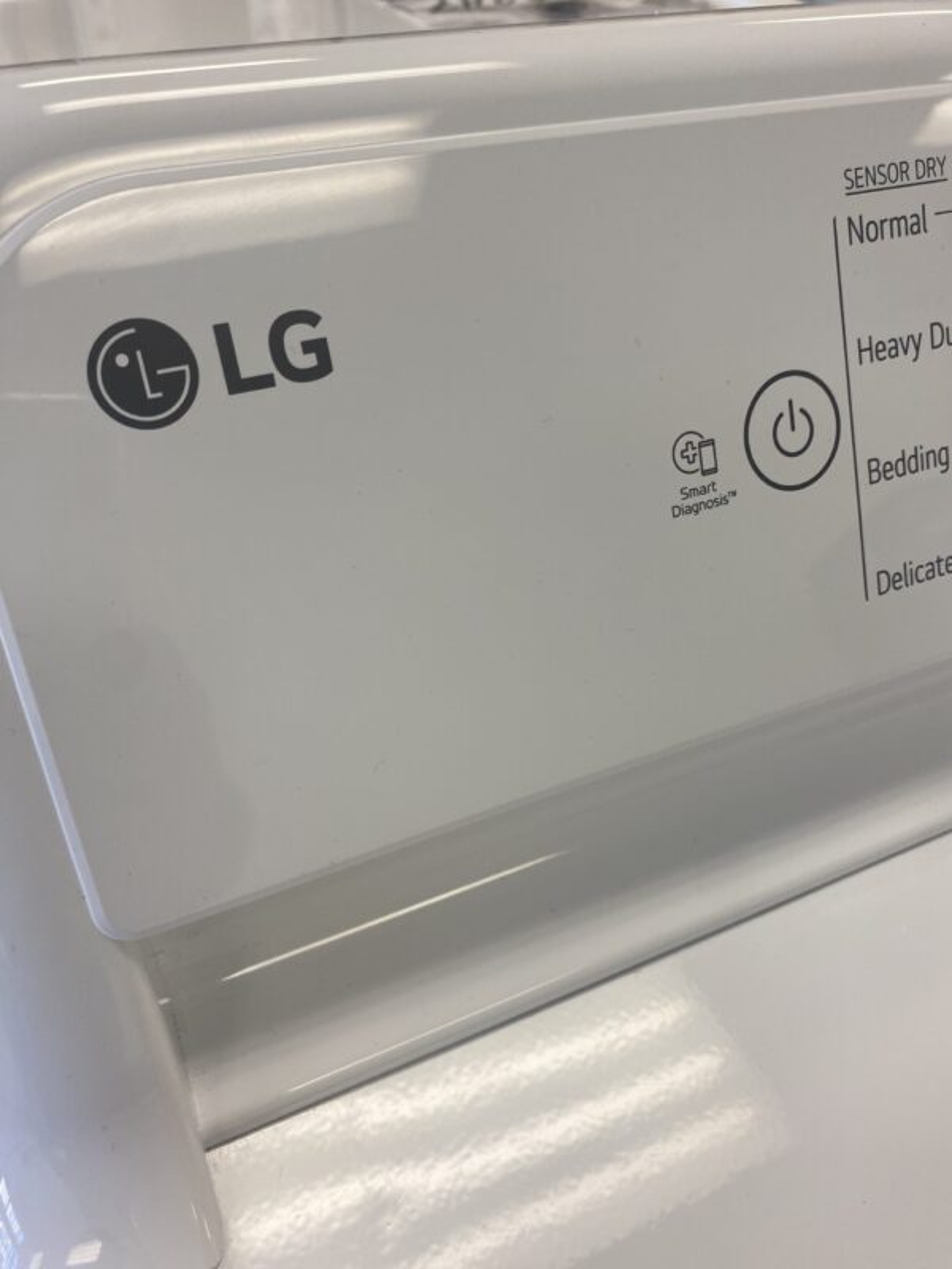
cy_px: 634
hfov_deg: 53.1
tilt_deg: -45.1
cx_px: 476
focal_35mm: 26
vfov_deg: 67.3
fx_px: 953
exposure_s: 1/129
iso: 50
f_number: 1.8
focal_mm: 4.25
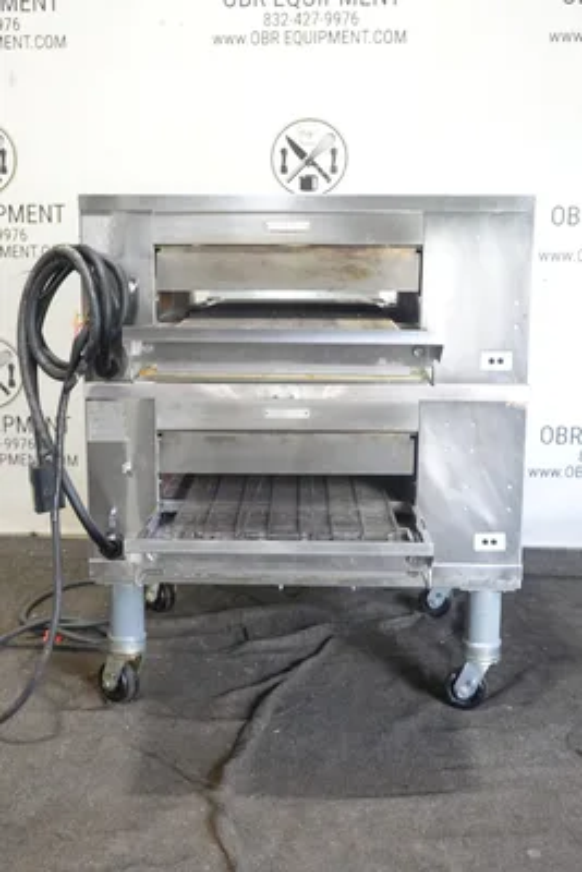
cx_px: 291
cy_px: 436
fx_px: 1114
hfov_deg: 29.3
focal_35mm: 46
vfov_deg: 42.7
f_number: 4
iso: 1600
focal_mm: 16.86
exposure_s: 1/50
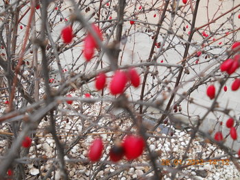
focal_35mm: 41
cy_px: 90
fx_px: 284
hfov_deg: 45.7
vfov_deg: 35.2
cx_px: 120
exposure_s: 1/50
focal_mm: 6.72
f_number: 3.1
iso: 80
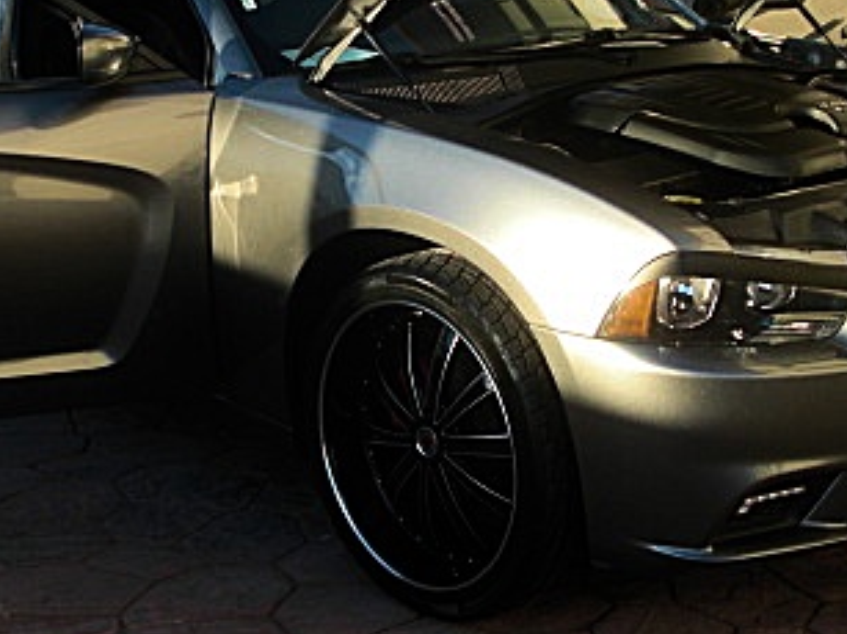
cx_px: 392
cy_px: 226
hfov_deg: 26.0
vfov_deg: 19.6
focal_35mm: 75
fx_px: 1834
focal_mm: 6.3
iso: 50
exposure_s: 1/320
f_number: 2.8
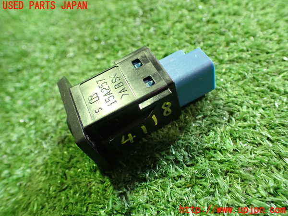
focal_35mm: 30
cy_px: 108
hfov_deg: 60.0
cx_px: 144
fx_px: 250
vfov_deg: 46.8
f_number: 2.3
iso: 800
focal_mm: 5.4
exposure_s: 1/30
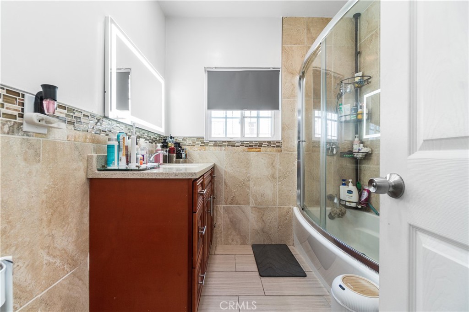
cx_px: 234
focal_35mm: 15
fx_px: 195
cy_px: 156
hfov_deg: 100.4
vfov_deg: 77.3
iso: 320
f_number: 7.1
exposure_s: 1/15
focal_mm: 10
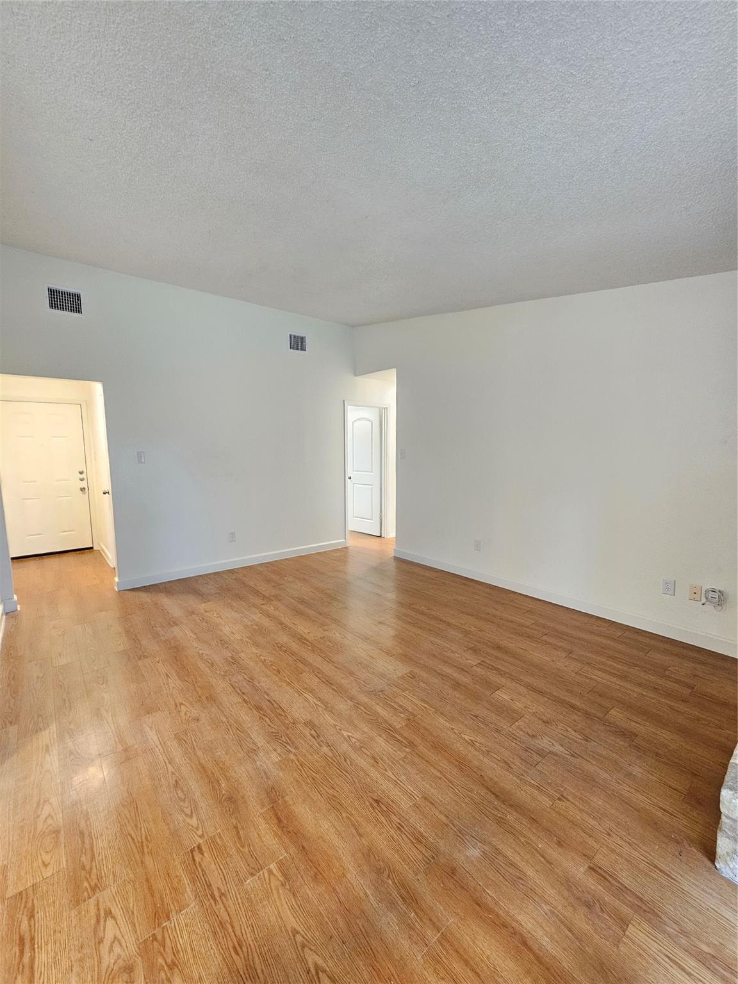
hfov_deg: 89.9
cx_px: 369
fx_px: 370
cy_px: 492
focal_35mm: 13
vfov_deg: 106.2
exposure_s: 1/30
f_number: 2.2
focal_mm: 2.2
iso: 500
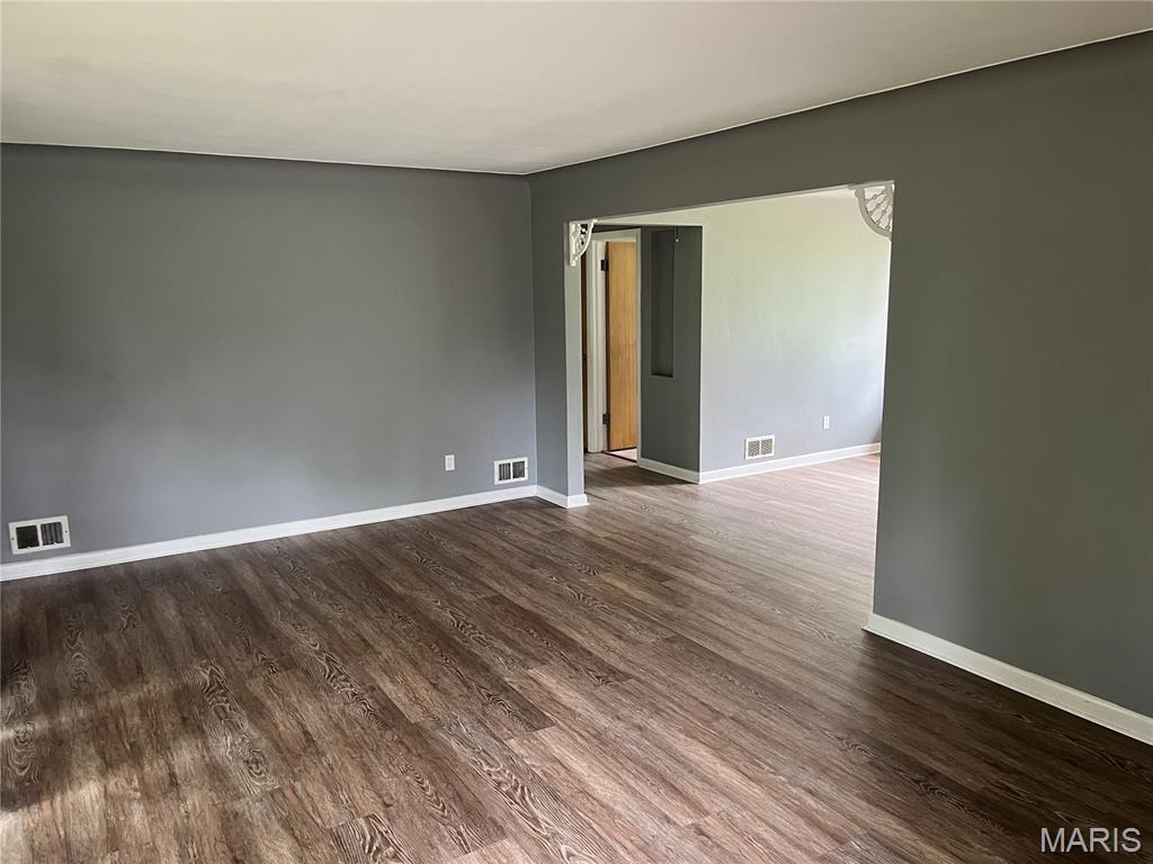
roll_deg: +0.7
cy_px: 432
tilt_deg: -10.1
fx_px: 866
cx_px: 576
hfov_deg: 67.3
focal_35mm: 26
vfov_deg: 53.1
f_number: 1.6
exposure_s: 1/60
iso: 200
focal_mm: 5.1
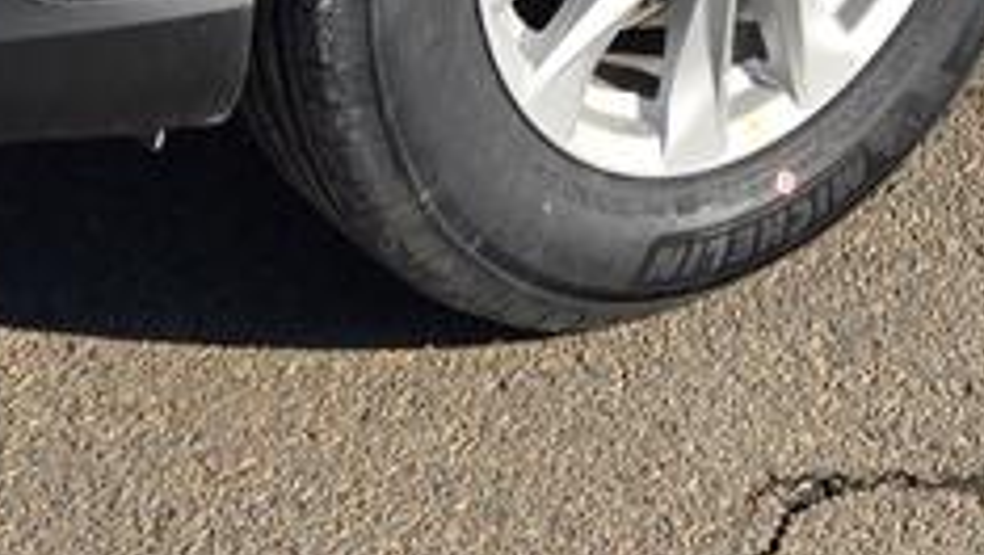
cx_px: 677
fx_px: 3577
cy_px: -1366
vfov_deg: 7.3
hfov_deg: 15.6
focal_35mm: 137
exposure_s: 1/1453
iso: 25
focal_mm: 5.4
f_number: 1.8
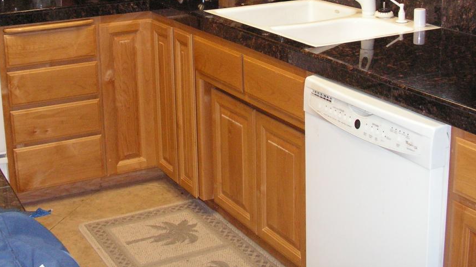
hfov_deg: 36.0
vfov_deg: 20.2
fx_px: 732
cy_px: 10
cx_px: 223
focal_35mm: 58
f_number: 3.2
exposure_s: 1/40
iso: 160
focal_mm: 6
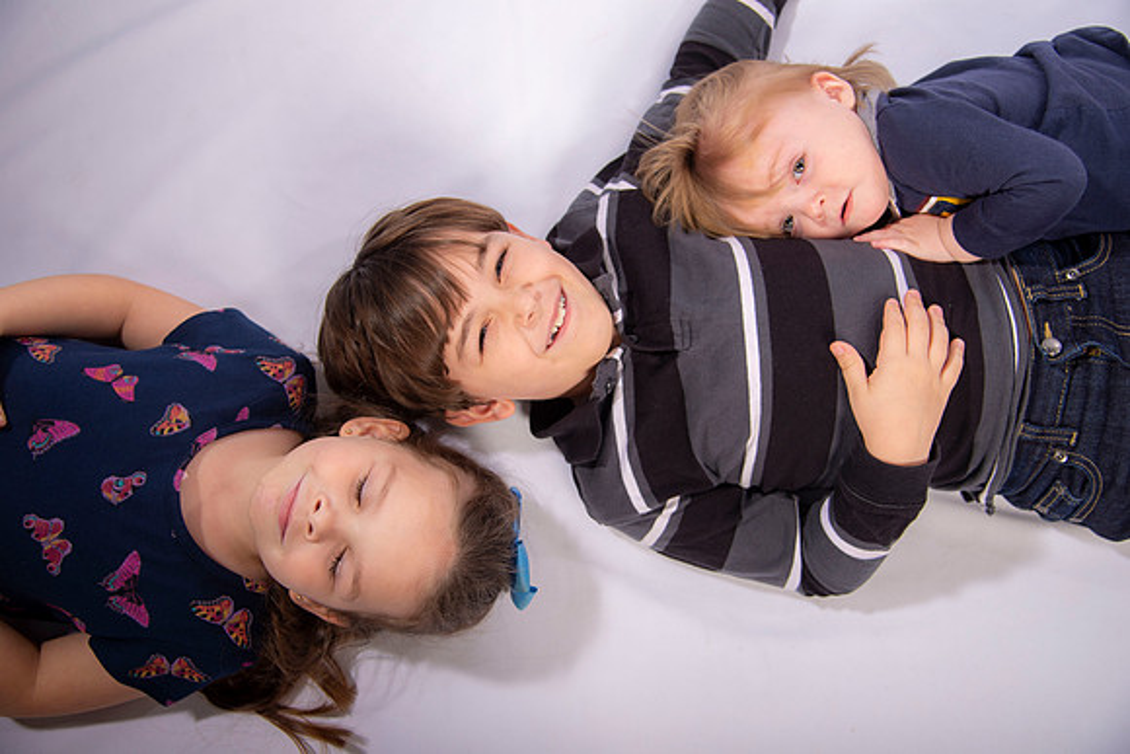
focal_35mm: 38
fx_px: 1193
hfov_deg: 50.7
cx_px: 565
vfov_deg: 35.1
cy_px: 377
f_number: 4.5
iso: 125
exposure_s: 1/160
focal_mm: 38
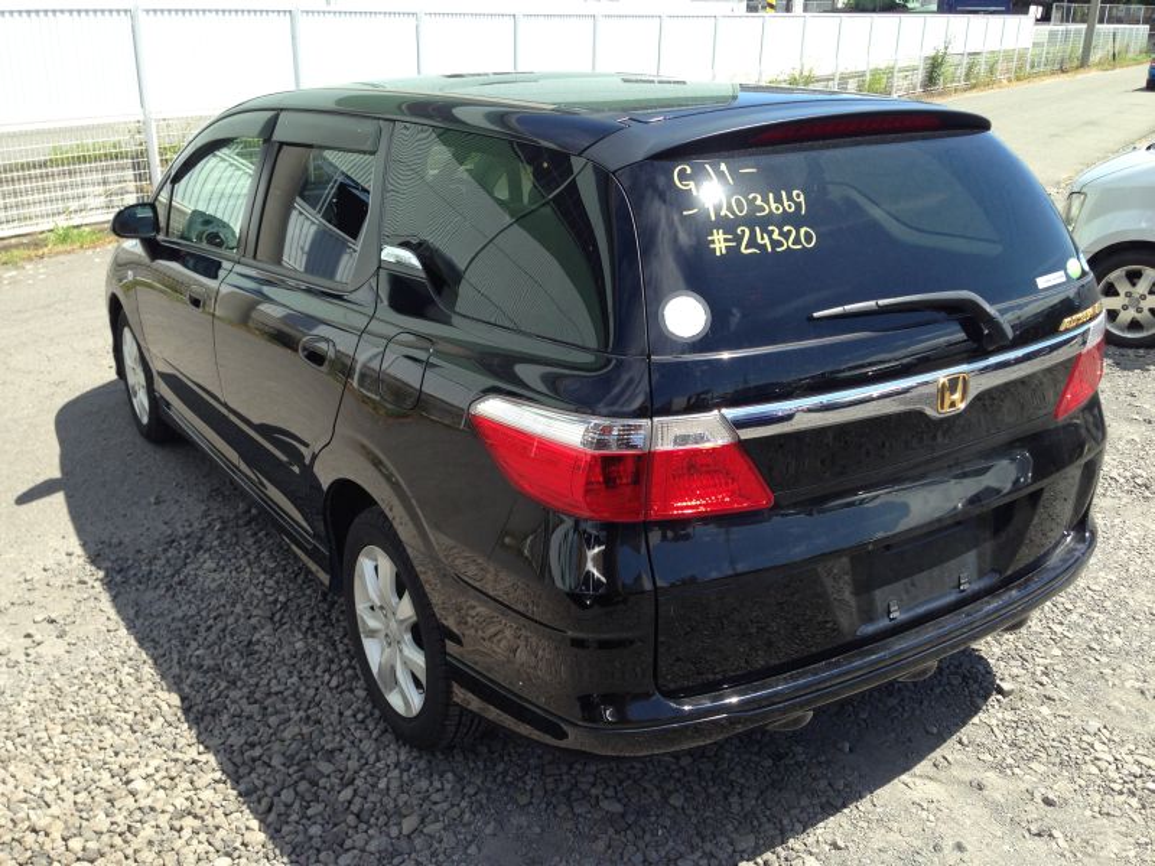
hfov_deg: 55.4
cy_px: 433
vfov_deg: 42.9
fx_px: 1101
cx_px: 578
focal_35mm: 33
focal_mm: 4.12
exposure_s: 1/609
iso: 50
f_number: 2.4
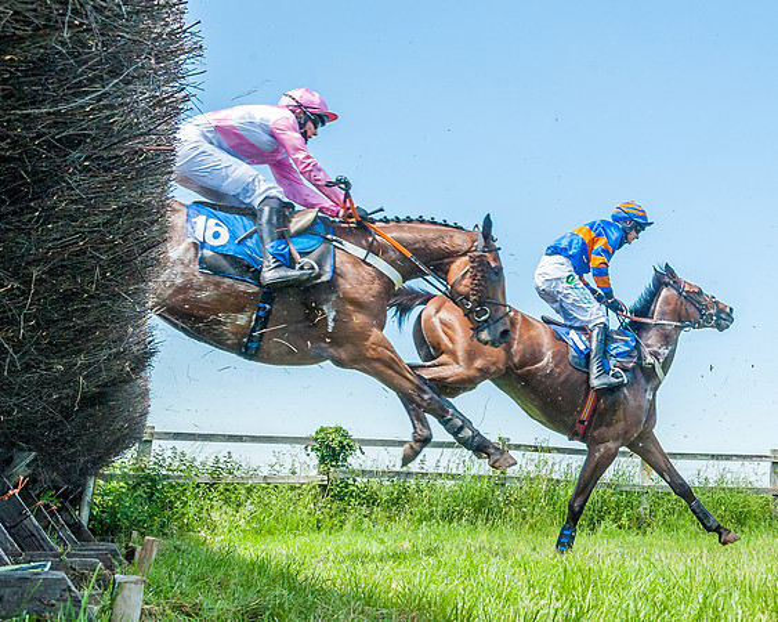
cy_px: 224
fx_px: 1077
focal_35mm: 47
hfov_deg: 37.6
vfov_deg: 32.0
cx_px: 669
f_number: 8
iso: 400
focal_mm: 29
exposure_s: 1/1000
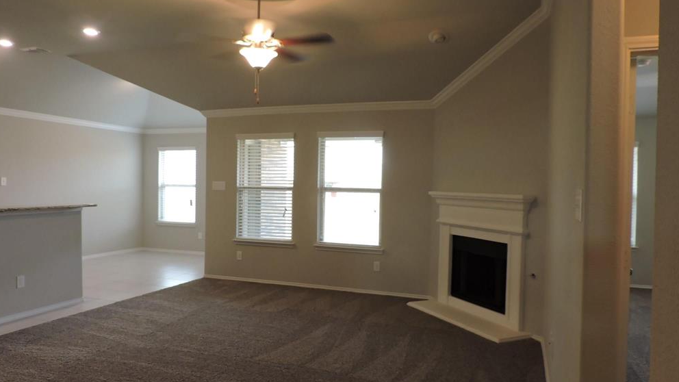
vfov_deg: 42.9
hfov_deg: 69.9
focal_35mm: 27
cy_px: 192
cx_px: 332
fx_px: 486
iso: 250
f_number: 3
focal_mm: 4.3
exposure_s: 1/30
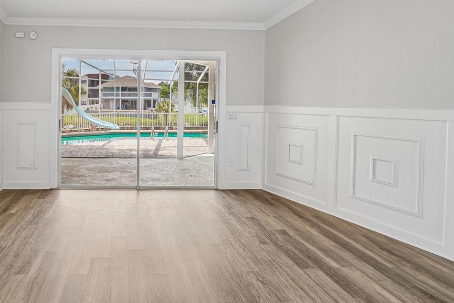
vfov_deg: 50.7
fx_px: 315
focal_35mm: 25
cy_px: 110
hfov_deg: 68.6
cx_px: 136
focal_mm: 10
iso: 200
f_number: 8
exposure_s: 1/30
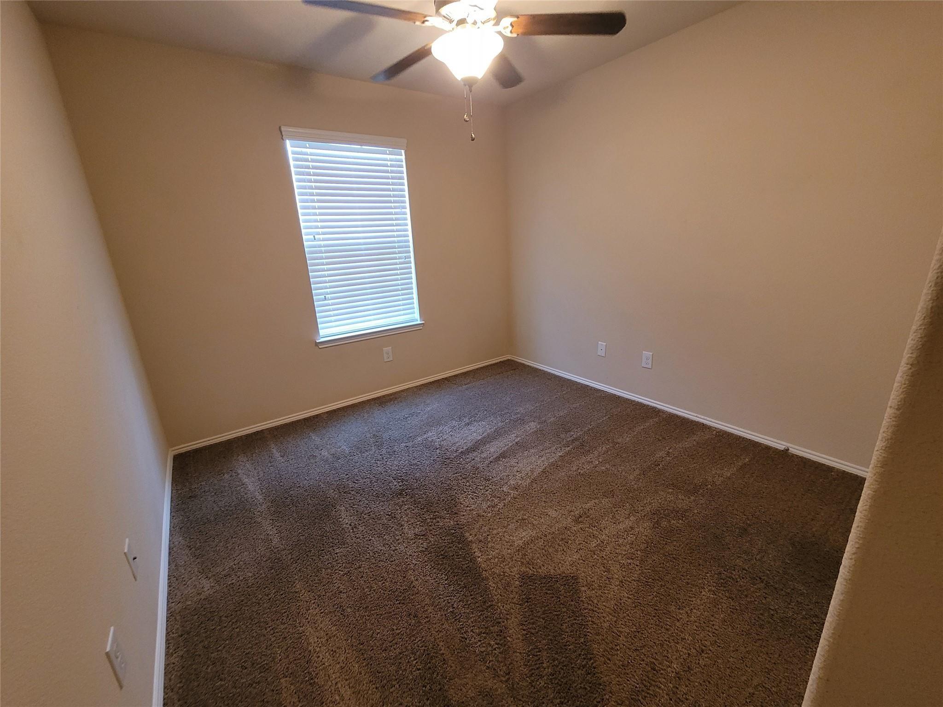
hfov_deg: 106.2
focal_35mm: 13
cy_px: 354
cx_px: 472
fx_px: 354
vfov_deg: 89.9
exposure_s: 1/29
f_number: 2.2
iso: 320
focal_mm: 2.2
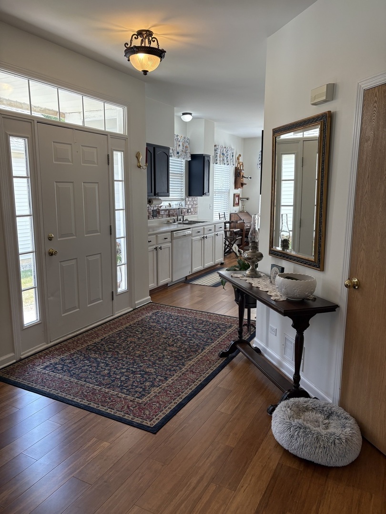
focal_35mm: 26
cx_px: 193
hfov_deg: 53.1
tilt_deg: -9.5
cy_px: 257
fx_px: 387
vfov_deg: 67.3
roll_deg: -0.5
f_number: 1.6
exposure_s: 1/206
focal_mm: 5.96
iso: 80
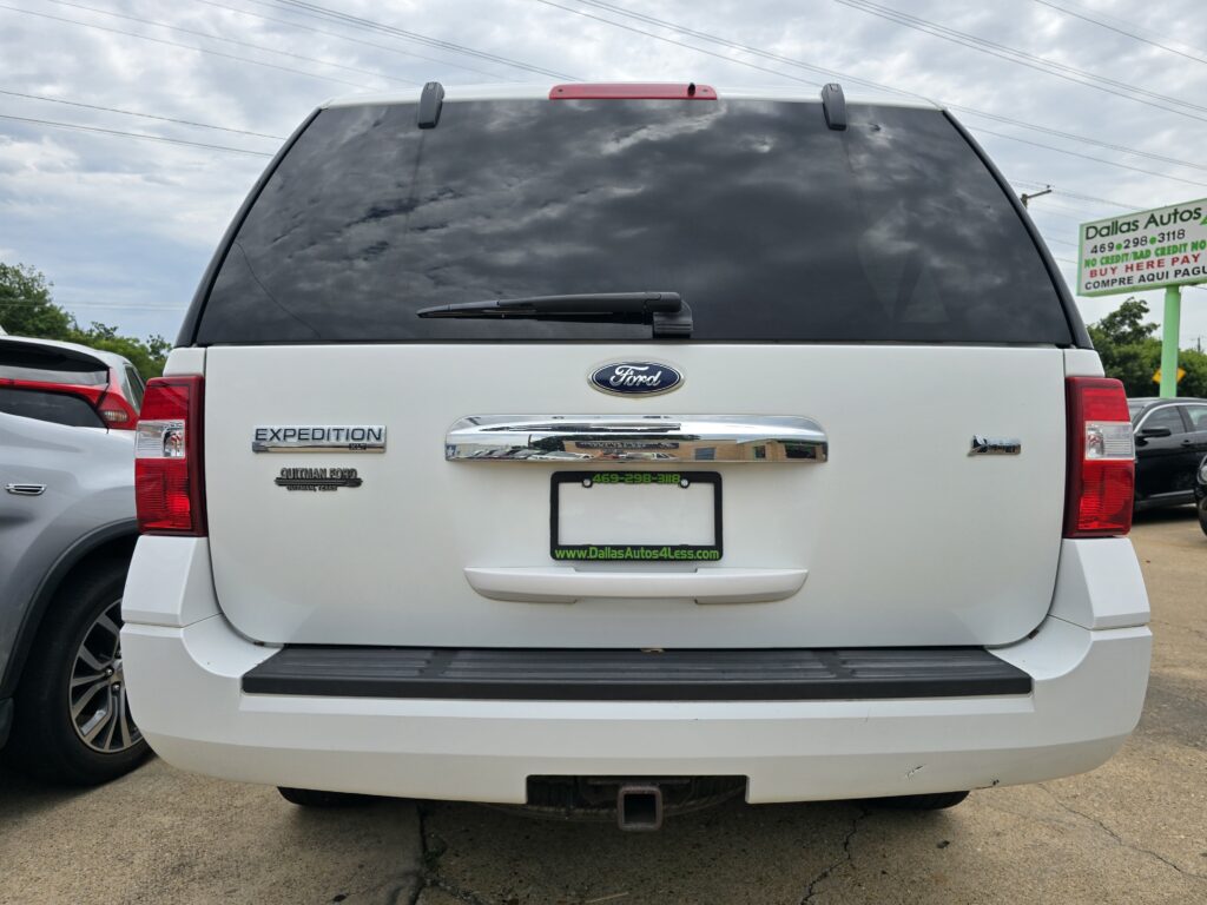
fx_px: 802
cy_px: 452
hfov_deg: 73.9
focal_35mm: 23
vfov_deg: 58.9
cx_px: 604
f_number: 1.7
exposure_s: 1/744
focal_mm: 6.3
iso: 12
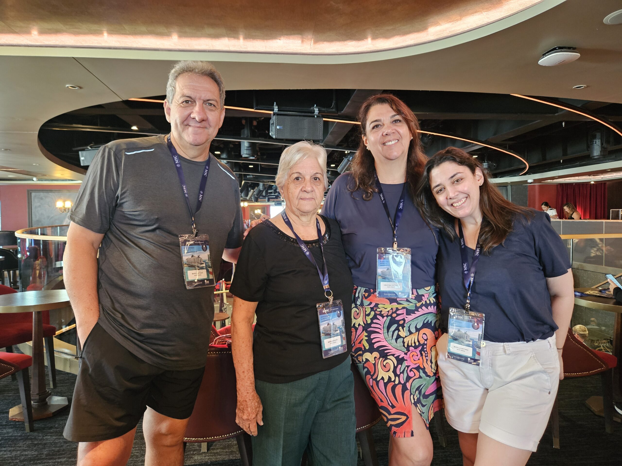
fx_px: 413
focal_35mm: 23
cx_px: 311
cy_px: 233
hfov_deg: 73.9
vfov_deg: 58.9
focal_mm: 5.4
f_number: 1.8
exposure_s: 1/31
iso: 640
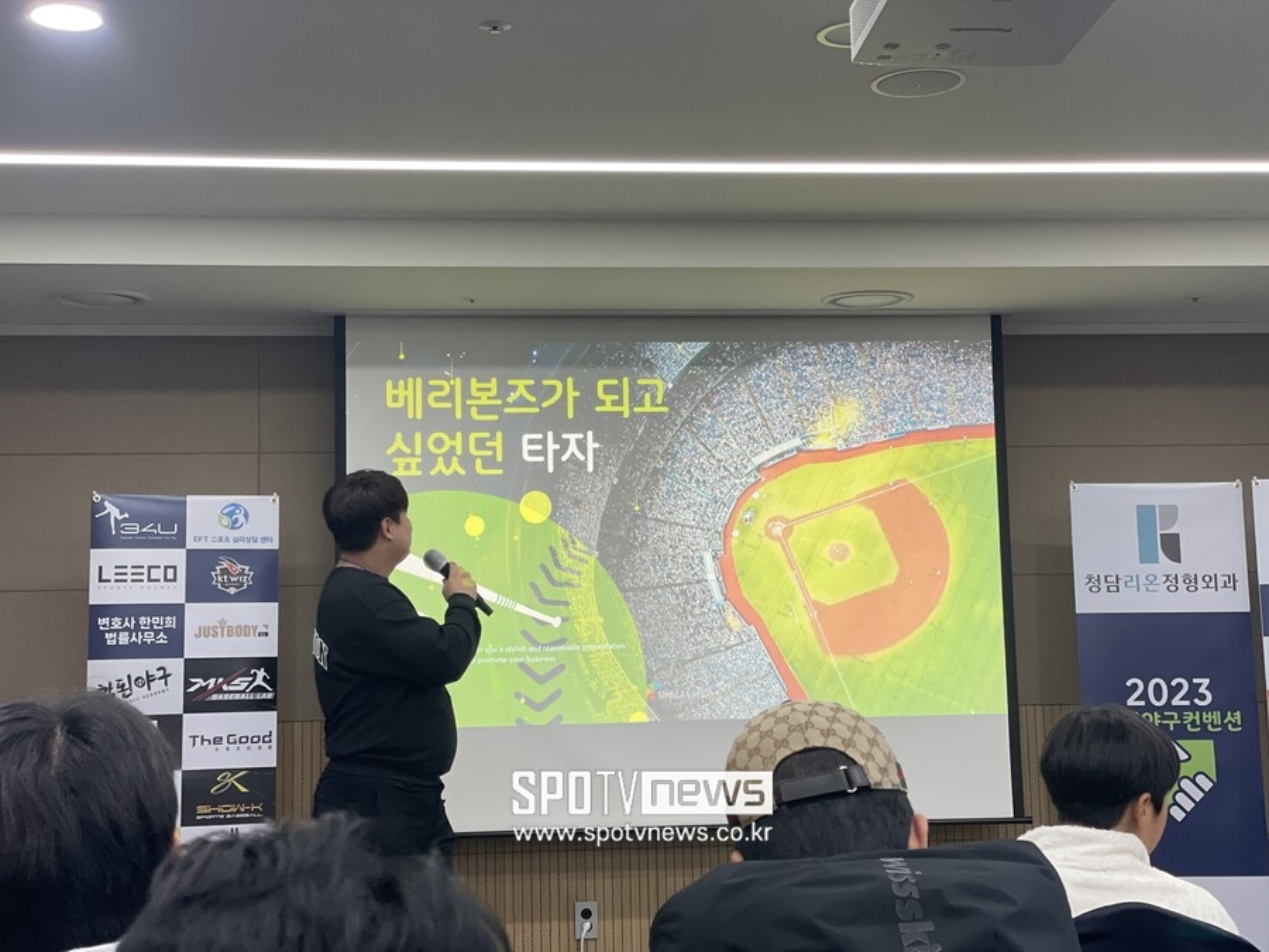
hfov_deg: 36.8
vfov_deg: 28.0
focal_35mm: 52
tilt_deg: +5.6
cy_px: 476
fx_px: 1906
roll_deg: +1.3
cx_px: 634
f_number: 2
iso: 160
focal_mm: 6
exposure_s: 1/120
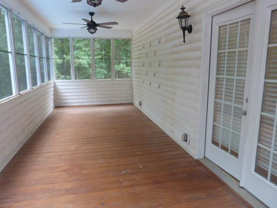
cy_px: 104
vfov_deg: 54.9
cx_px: 138
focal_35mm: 25
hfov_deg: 69.4
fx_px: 200
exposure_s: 1/60
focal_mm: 4.5
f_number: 2.8
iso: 320
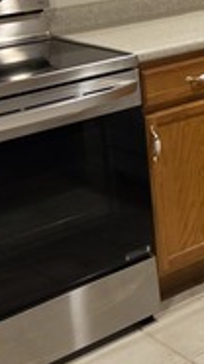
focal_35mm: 90
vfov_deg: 22.9
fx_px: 869
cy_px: 15
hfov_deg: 12.0
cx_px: 402
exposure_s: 1/120
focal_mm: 5.4
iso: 320
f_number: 1.8
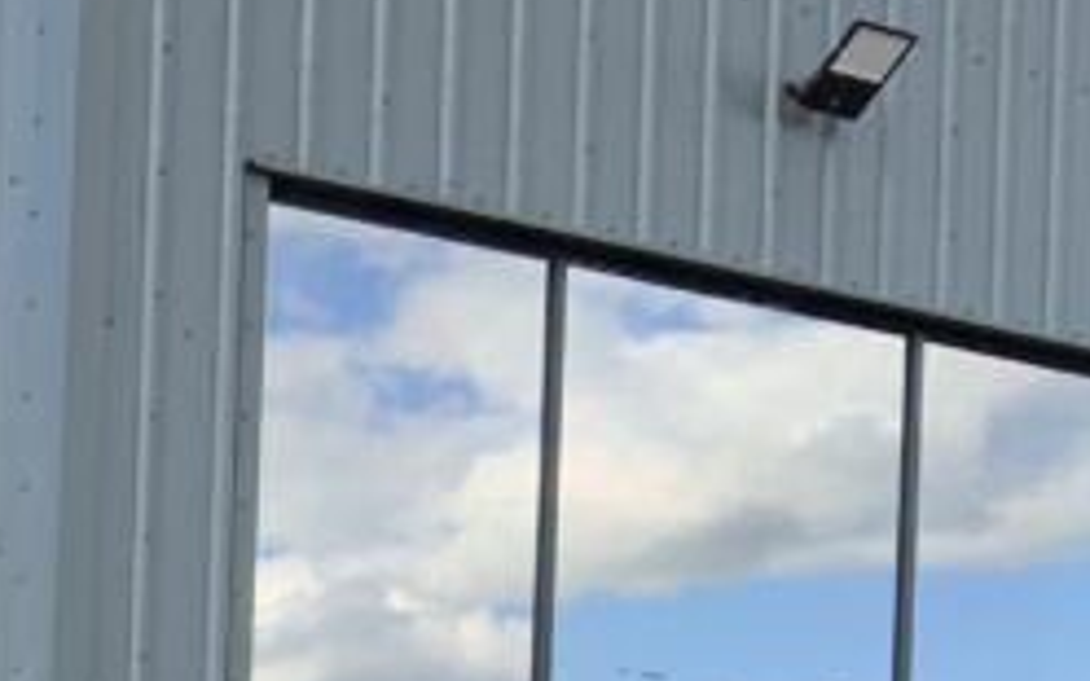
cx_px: -659
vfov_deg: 9.6
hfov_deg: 15.0
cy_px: 1406
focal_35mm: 127
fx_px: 3773
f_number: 1.8
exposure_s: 1/509
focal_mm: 3
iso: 16
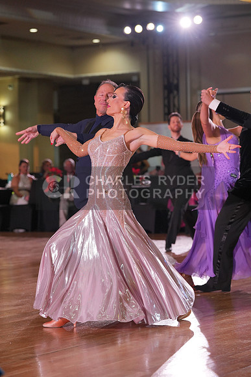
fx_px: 1056
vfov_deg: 20.2
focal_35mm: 101
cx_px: 126
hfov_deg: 13.6
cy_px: 188
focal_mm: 101
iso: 1600
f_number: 4
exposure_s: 1/500
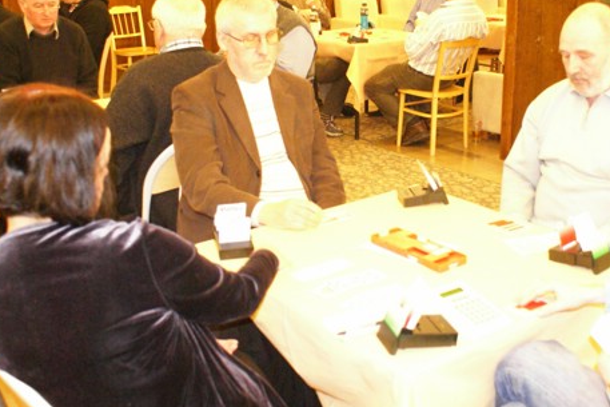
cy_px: 175
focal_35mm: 46
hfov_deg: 42.4
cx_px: 384
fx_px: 780
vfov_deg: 29.2
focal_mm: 20
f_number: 4
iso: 1600
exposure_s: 1/8
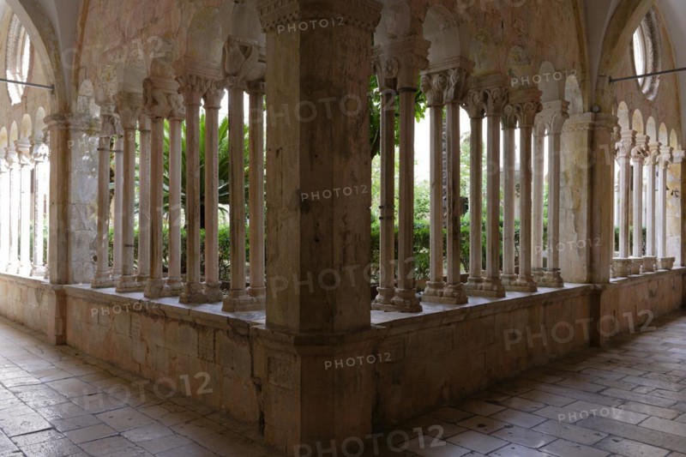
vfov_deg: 43.6
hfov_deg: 61.9
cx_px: 343
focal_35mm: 30
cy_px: 228
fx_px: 572
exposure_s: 1/60
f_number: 6.3
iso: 720
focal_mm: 30
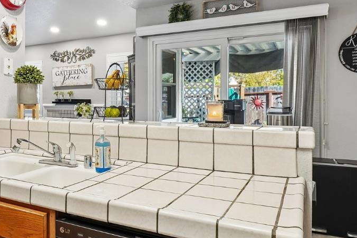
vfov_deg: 42.1
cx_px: 101
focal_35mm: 31
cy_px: 96
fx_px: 307
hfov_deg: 58.0
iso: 640
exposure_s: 1/15
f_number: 8
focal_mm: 14
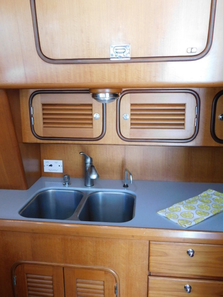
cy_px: 148
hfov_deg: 46.8
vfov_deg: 60.0
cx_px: 112
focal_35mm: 30
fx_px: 258
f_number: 3.2
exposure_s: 1/30
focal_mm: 5.3
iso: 360
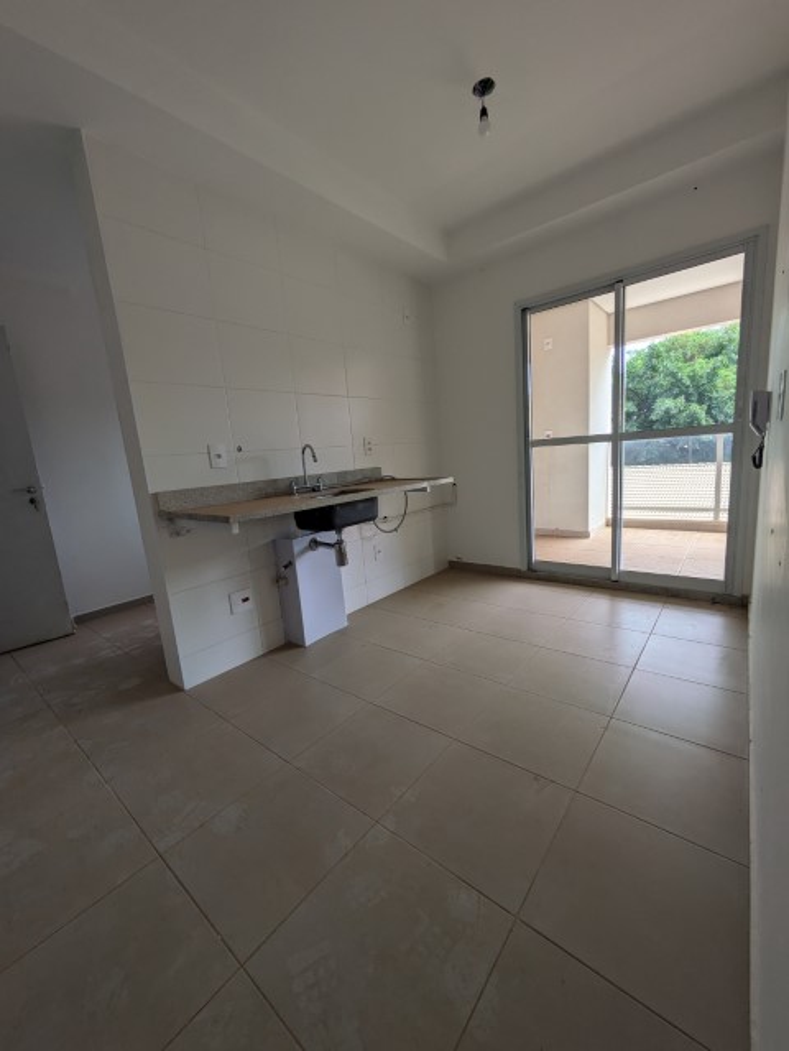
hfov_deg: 85.7
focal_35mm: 14
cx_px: 394
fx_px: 425
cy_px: 526
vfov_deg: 102.0
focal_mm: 1.83
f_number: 2.2
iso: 49
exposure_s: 1/206
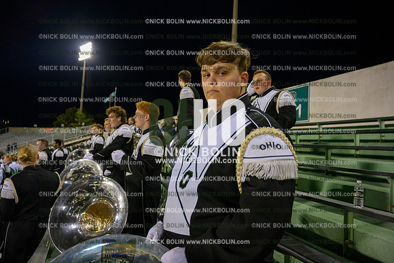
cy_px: 132
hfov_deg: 73.7
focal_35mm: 24
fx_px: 263
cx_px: 197
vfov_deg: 53.2
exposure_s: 1/250
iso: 2000
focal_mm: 24
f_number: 4
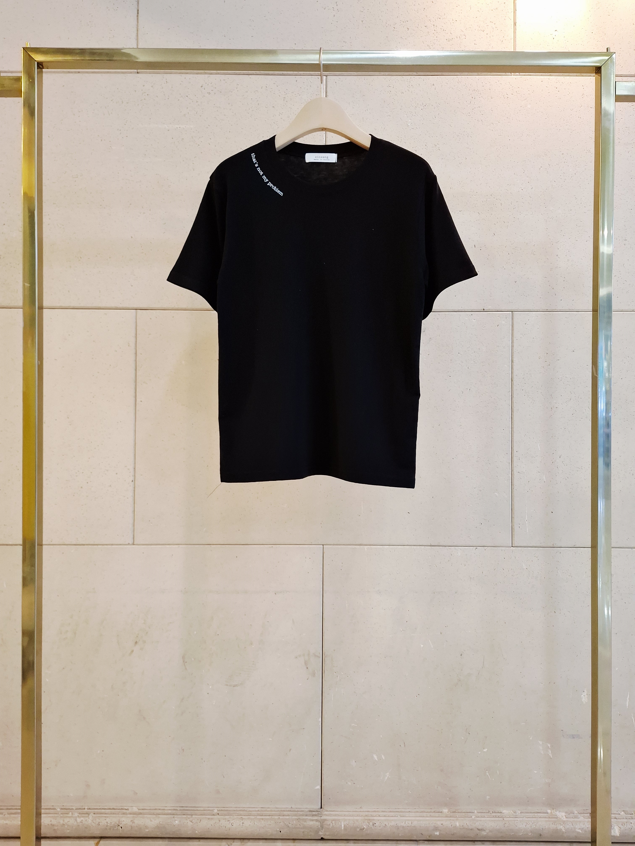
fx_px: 611
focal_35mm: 25
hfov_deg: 54.9
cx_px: 318
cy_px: 423
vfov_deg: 69.4
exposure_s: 1/120
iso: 320
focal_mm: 5.23
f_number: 1.8
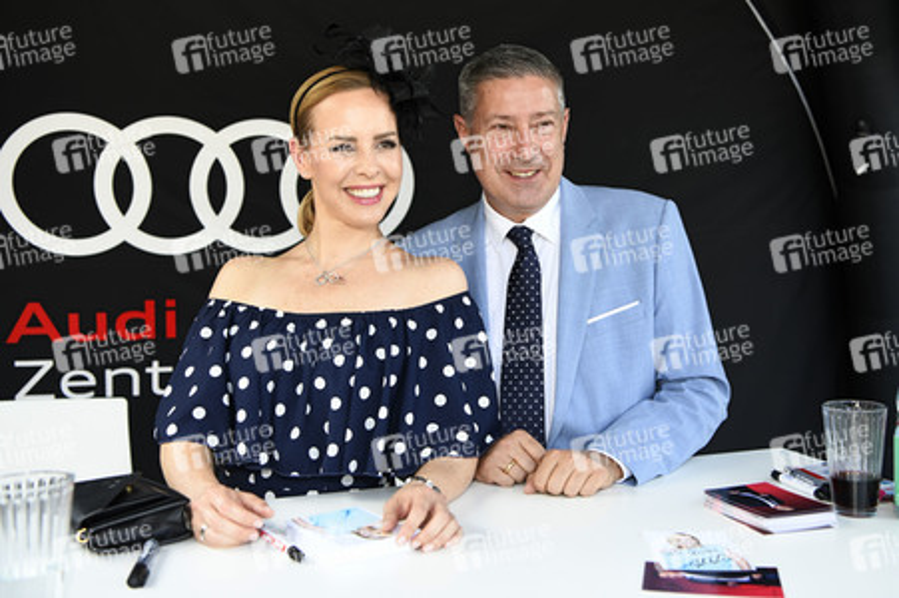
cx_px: 450
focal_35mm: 40
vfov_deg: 33.4
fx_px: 998
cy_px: 299
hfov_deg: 48.5
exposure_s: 1/400
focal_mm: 40
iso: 640
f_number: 4
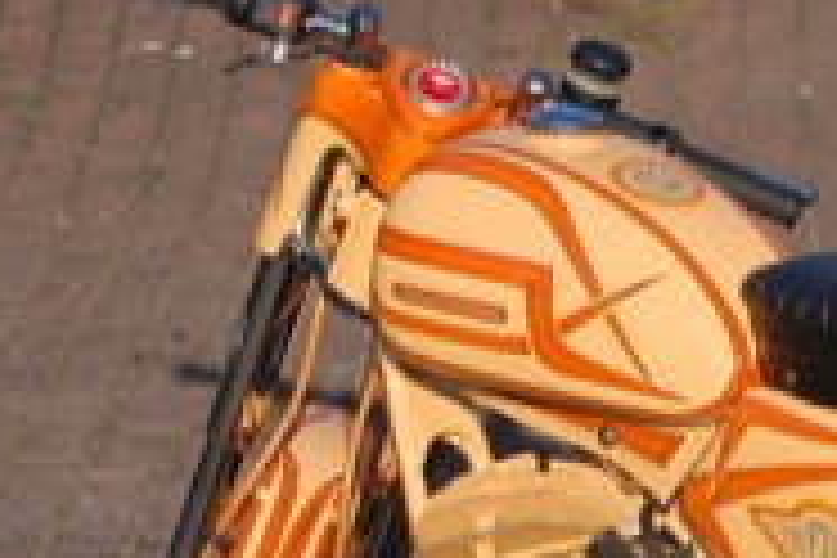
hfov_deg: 7.2
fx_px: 6596
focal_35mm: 284
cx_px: 1107
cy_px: 736
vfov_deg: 4.8
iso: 200
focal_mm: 55
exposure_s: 1/320
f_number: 9
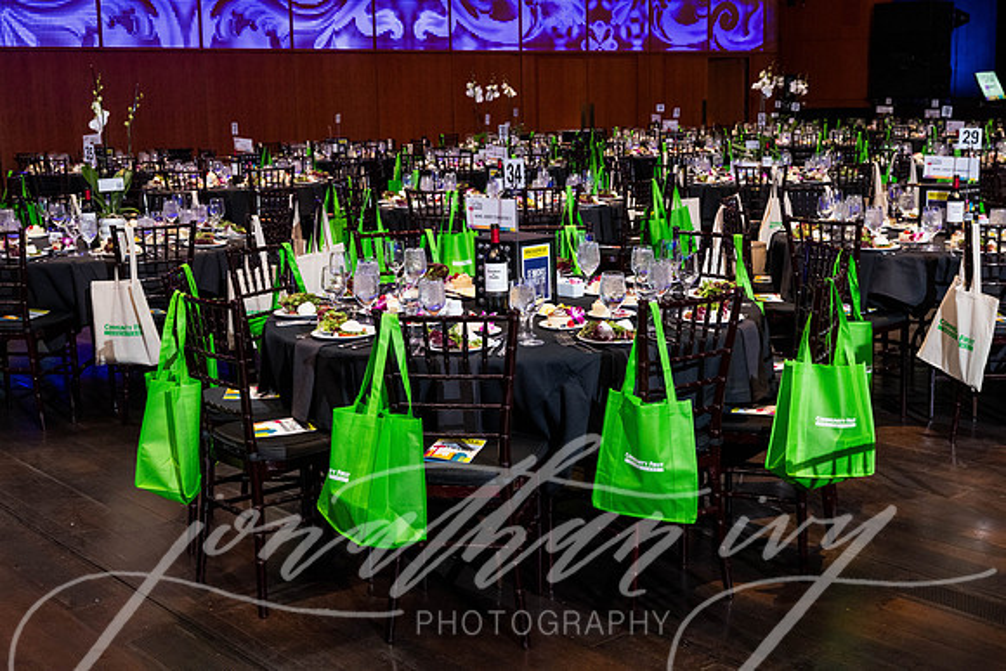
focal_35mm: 45
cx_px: 503
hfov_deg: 43.6
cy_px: 336
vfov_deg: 29.9
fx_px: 1258
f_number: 8
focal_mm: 45
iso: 4000
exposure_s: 1/20
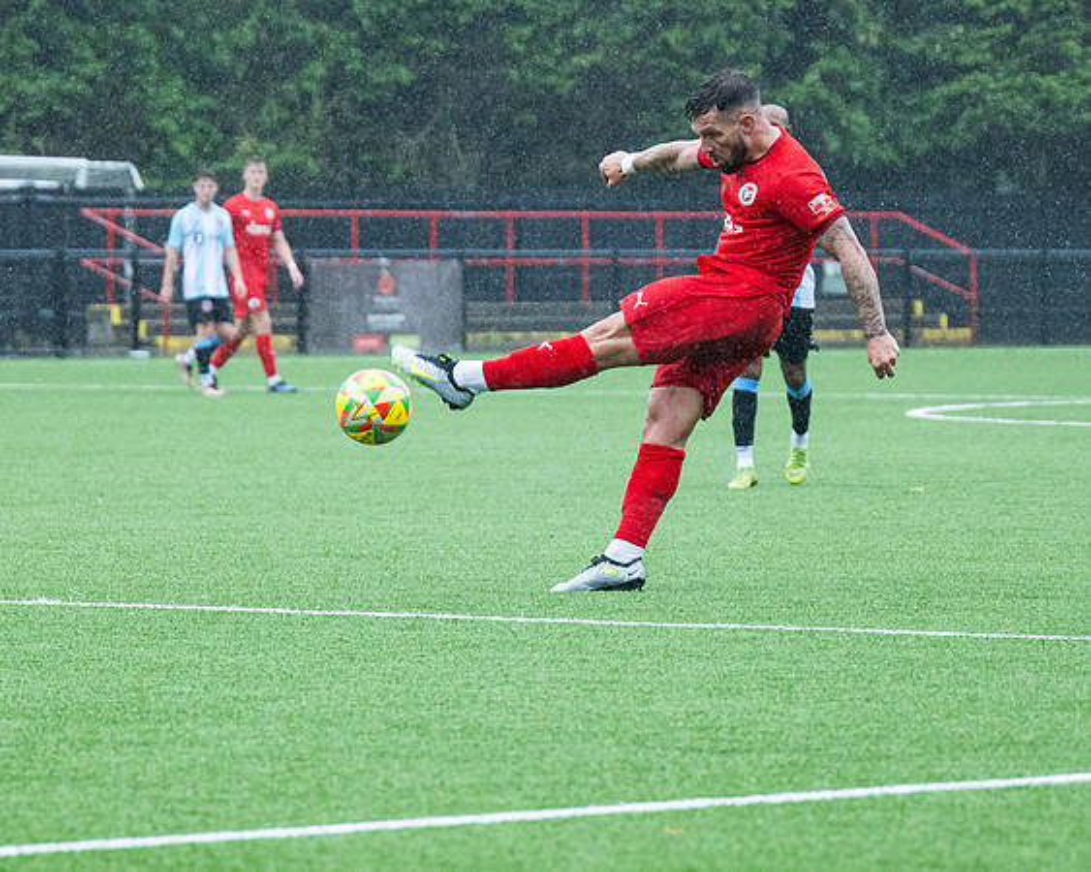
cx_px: 527
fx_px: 8890
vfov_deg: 5.6
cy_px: 489
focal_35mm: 275
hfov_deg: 7.0
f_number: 4
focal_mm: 125
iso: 1000
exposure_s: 1/1250
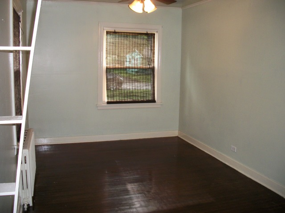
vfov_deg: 40.7
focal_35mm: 35
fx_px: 288
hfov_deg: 52.6
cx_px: 142
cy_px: 106
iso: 160
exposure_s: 1/30
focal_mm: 6.3
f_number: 3.1
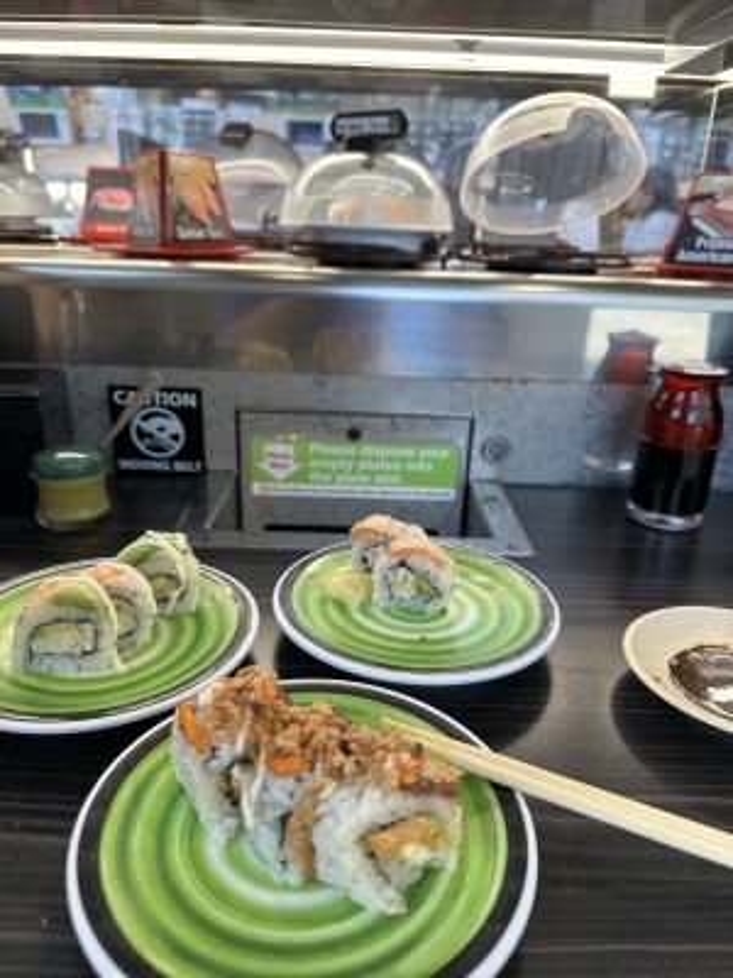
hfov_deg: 56.8
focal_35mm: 24
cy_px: 489
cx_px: 366
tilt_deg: -21.4
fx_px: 678
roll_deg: -2.0
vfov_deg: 71.6
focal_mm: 6.86
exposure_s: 1/124
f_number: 1.78
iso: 50
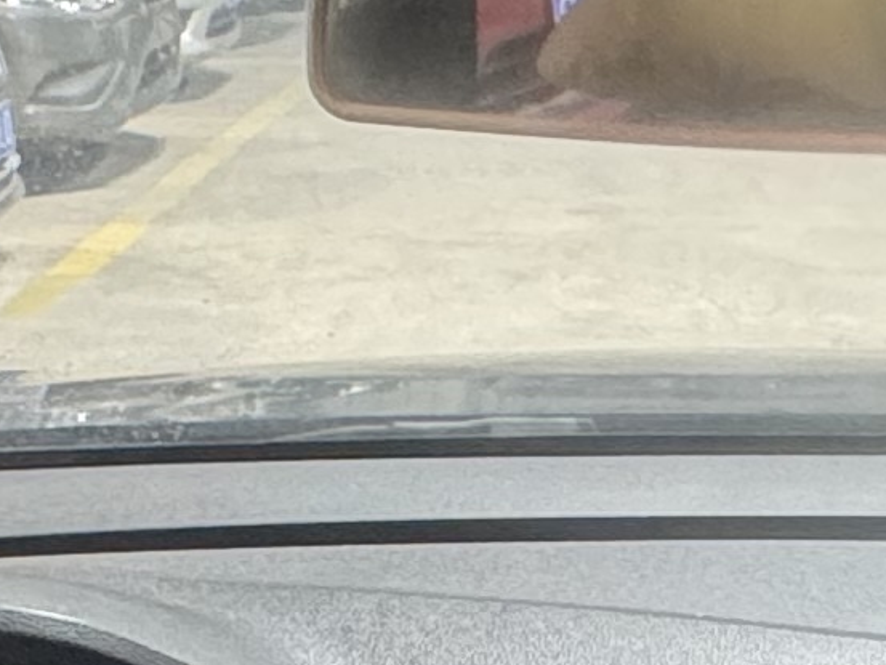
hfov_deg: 19.1
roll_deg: +0.1
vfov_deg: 14.2
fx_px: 2611
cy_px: 727
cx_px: 718
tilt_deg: -20.0
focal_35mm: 102
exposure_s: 1/50
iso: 500
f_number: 2.2
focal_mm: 2.22
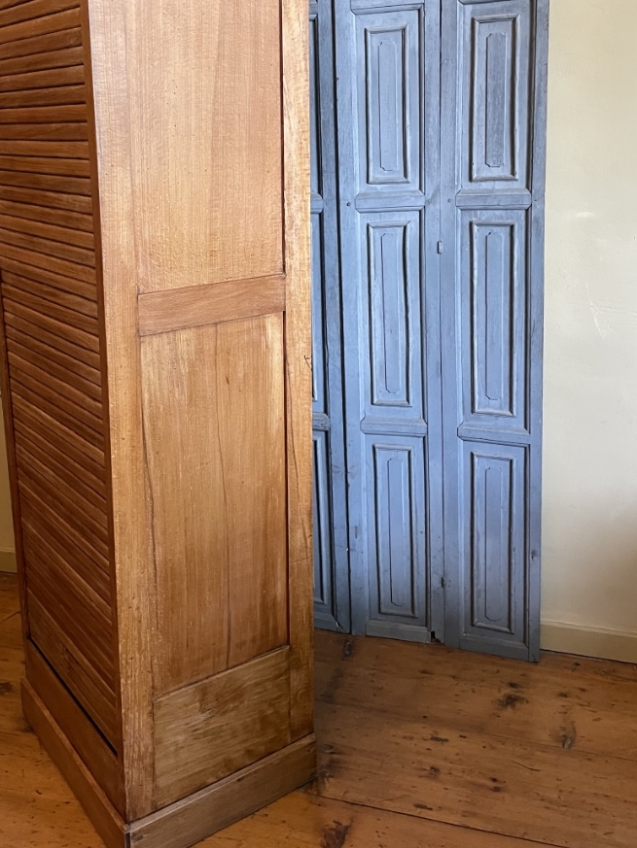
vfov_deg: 50.9
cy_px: 323
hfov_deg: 39.4
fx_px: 883
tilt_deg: -12.2
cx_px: 232
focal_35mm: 36
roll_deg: +4.8
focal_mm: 4.2
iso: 250
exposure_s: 1/50
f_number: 1.6
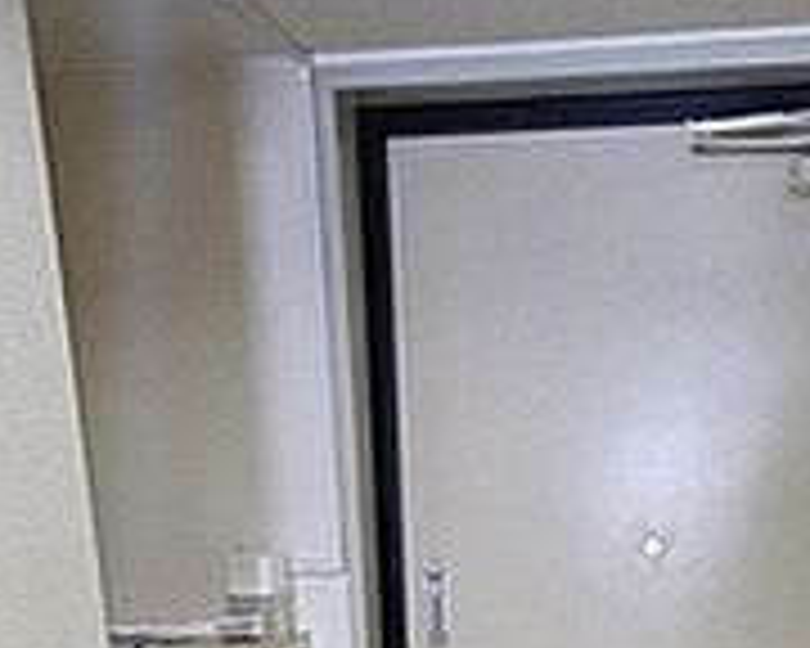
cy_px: 918
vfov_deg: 26.3
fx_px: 1079
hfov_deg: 40.4
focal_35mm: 45
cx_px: 567
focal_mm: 2.2
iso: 400
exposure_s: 1/60
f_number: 2.2
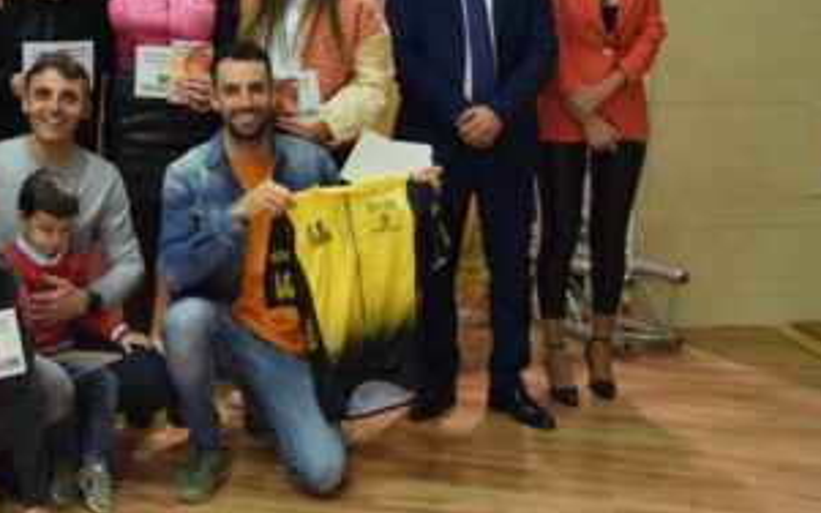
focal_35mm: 64
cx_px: 46
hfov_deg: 30.3
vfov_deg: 20.2
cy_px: 145
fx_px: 1432
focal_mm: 21
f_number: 4
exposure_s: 1/60
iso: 2500
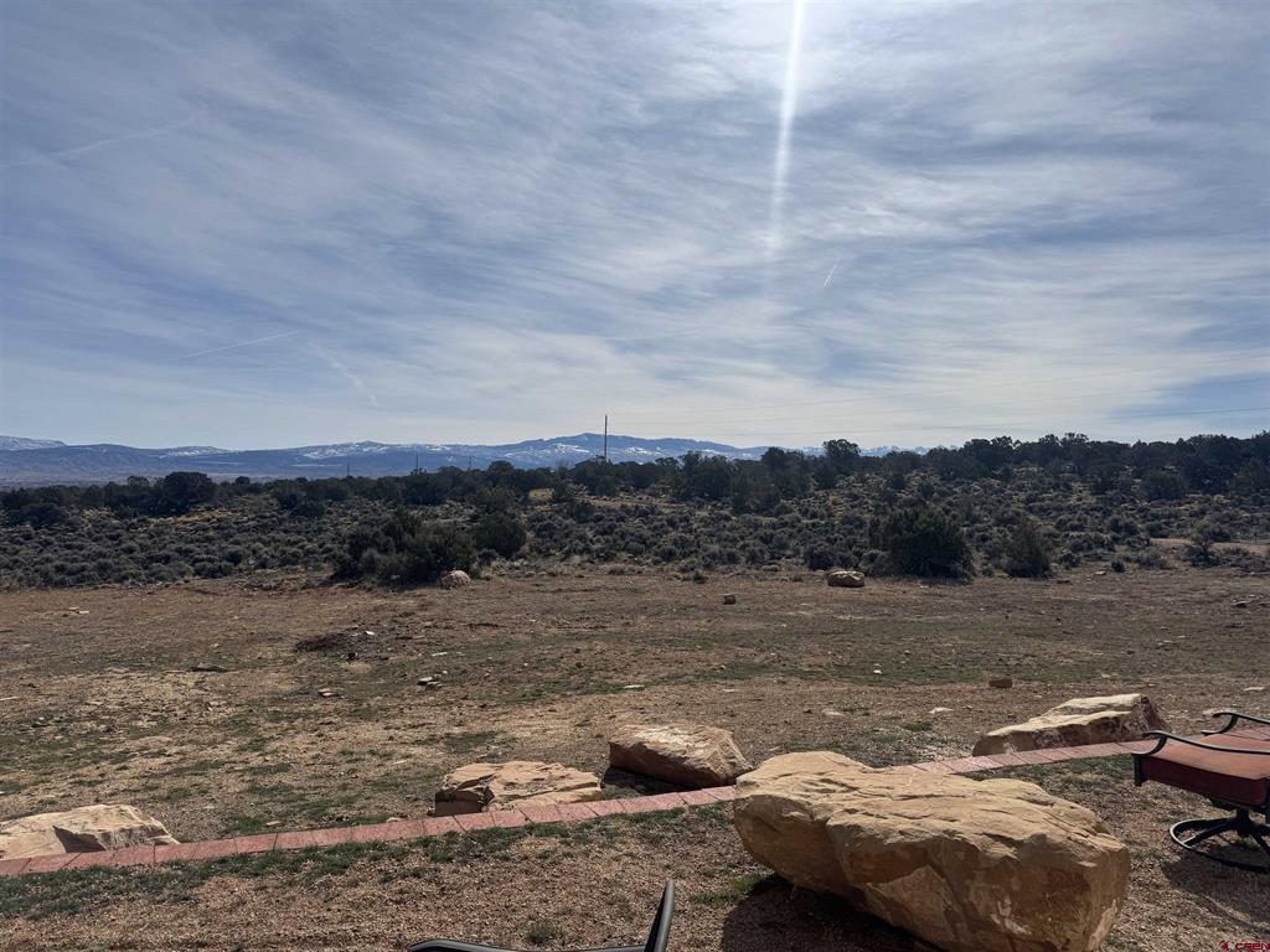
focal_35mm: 24
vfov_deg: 56.8
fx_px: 881
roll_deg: -0.4
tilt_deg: -0.1
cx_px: 635
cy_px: 476
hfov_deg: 71.6
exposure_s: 1/12346
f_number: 1.78
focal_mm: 6.76
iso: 64
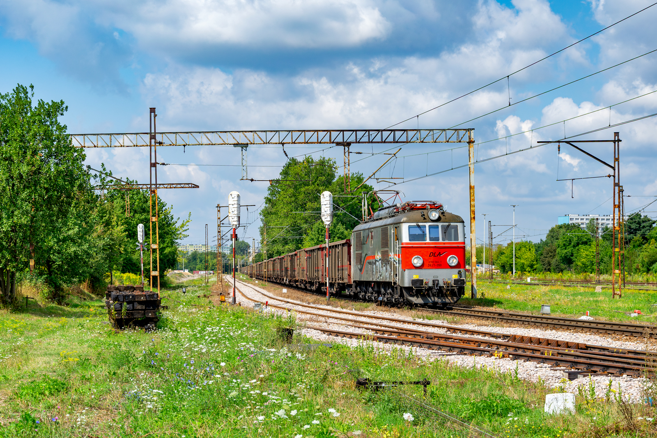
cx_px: 328
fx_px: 1369
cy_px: 219
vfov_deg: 18.2
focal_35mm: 75
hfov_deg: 27.0
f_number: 8
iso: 125
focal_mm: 50
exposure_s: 1/400
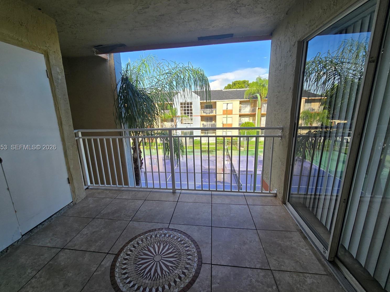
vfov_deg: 85.7
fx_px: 158
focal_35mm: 14
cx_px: 185
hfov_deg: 102.0
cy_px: 148
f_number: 2.2
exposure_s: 1/628
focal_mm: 2.2
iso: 50
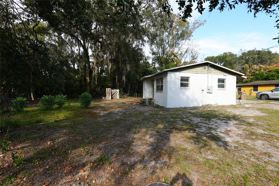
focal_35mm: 16
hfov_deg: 96.7
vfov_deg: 73.8
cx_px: 140
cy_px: 93
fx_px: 124
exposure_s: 1/100
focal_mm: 11
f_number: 6.3
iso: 80
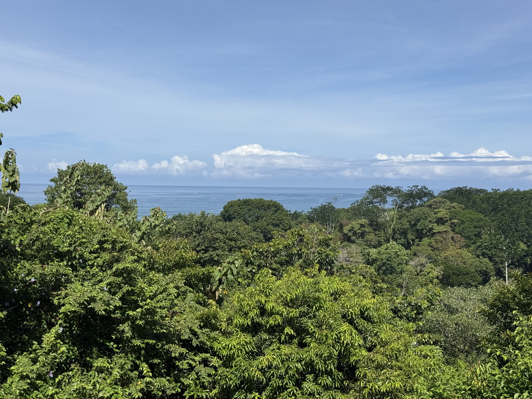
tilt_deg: -1.2
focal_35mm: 48
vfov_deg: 30.3
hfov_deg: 39.7
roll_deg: -0.7
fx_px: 738
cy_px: 200
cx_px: 266
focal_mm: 6.76
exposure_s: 1/7874
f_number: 1.78
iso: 80
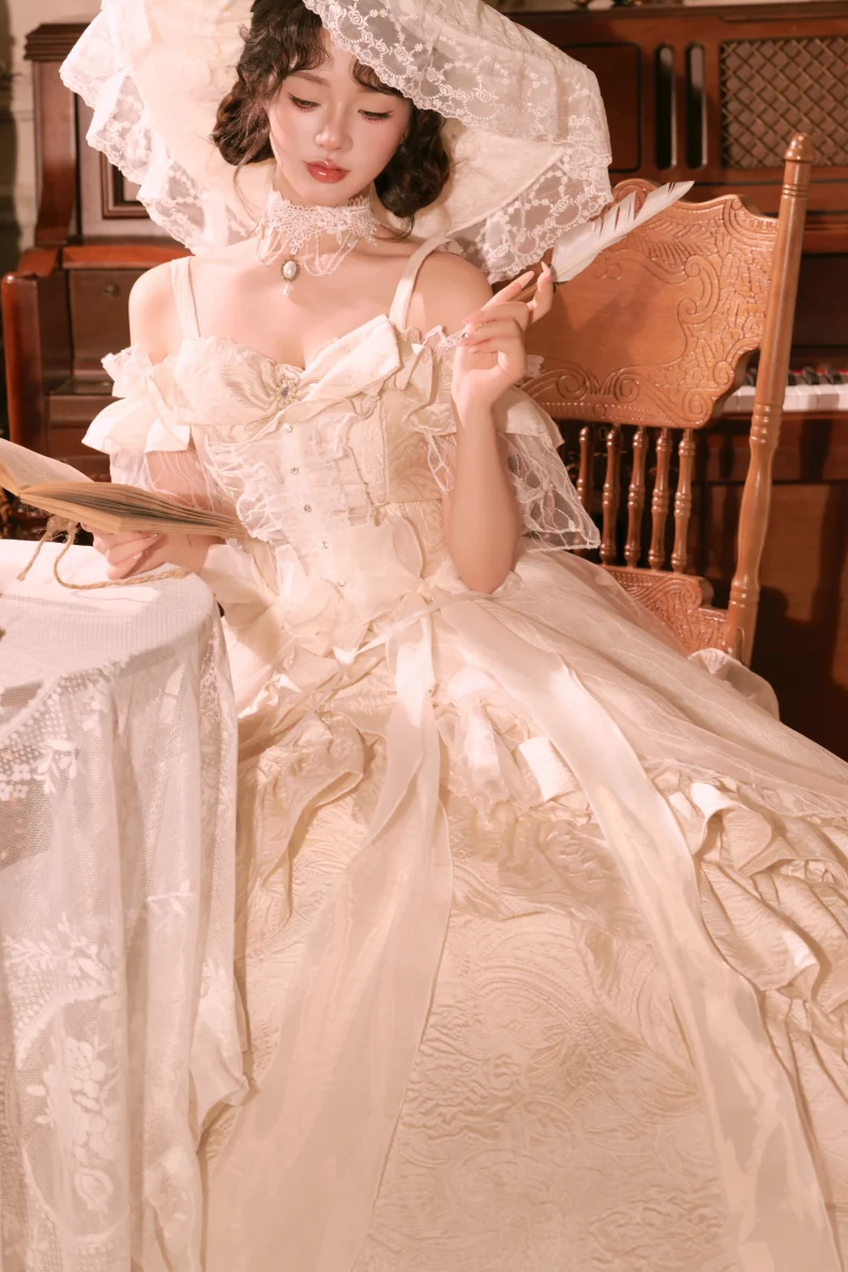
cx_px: 351
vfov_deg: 26.7
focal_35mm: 76
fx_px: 2669
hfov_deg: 18.0
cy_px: 482
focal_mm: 55.4
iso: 400
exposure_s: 1/160
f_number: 4
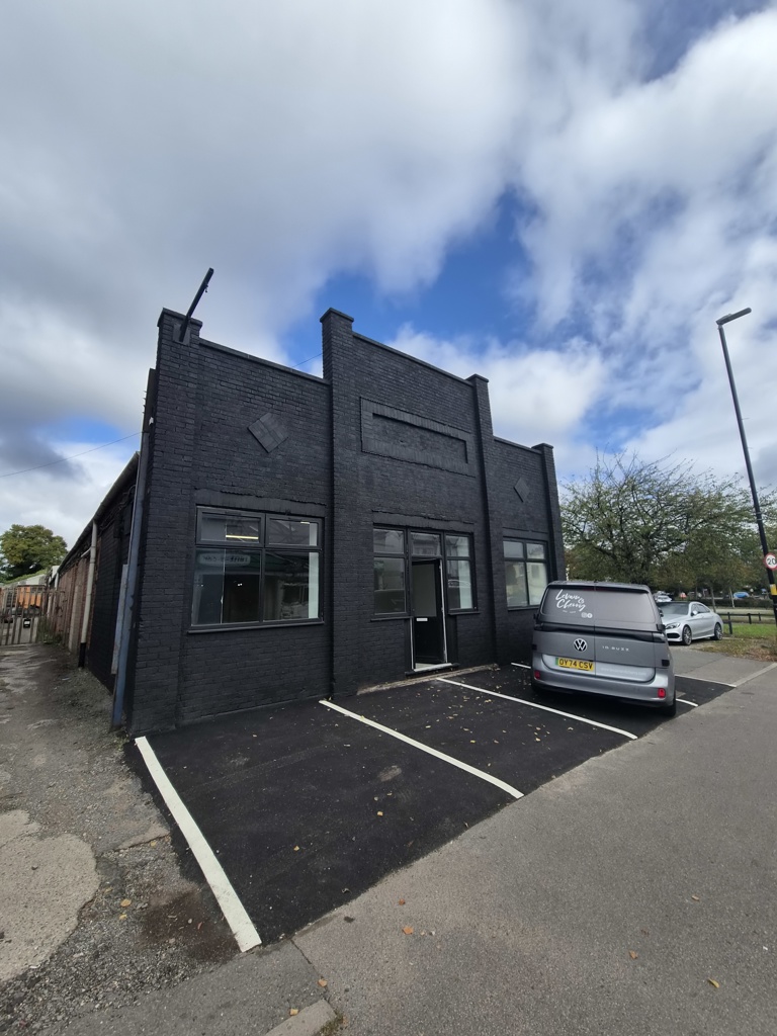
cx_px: 388
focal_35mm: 13
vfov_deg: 106.2
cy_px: 518
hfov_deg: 89.9
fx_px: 389
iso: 100
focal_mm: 2.2
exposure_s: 1/2968
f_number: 2.2
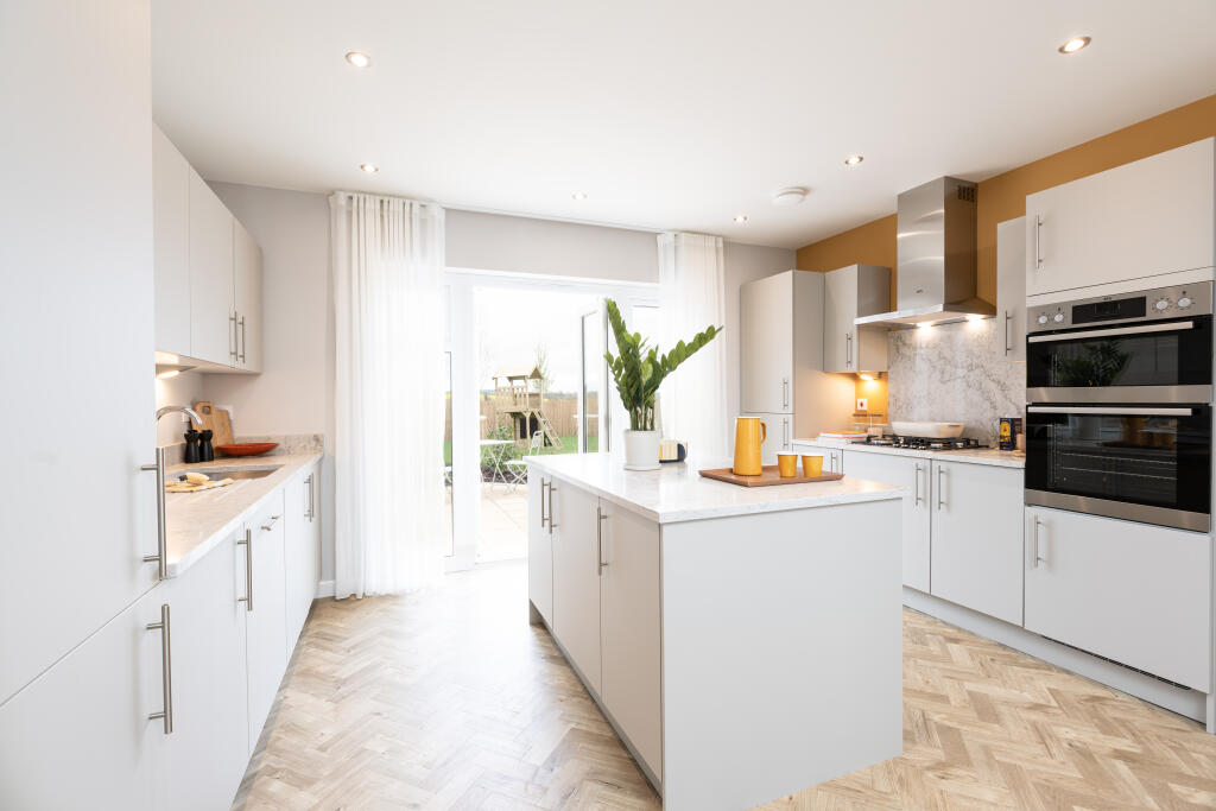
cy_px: 406
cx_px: 608
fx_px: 540
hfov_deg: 96.7
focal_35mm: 16
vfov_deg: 73.8
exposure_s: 1/30
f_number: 7.1
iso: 250
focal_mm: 16
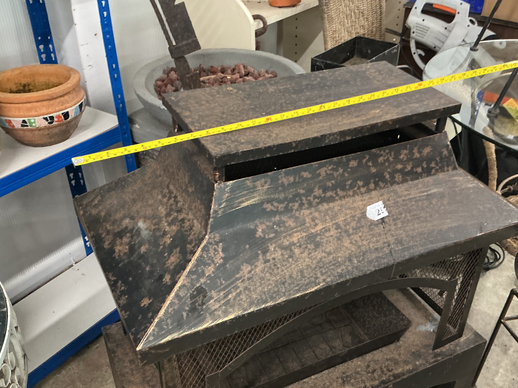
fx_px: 554
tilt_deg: -36.1
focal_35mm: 37
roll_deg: -4.8
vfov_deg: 38.4
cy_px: 241
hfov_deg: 50.0
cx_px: 299
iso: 200
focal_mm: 3
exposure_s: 1/33
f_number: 1.8
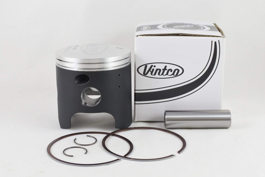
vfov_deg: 34.2
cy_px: 88
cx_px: 132
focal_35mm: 39
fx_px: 287
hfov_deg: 49.5
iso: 560
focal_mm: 14.7
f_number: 4.2
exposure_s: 1/125
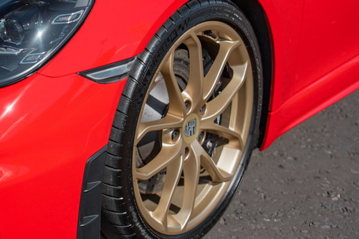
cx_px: 4
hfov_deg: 16.8
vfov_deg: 11.5
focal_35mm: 119
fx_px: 1187
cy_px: 128
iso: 100
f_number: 2.8
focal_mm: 60
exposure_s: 1/1250
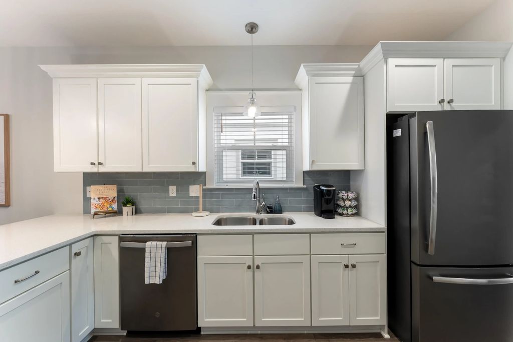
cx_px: 256
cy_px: 171
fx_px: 200
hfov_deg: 104.2
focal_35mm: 14
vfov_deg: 81.2
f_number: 8
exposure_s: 1/5
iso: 320
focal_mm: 14
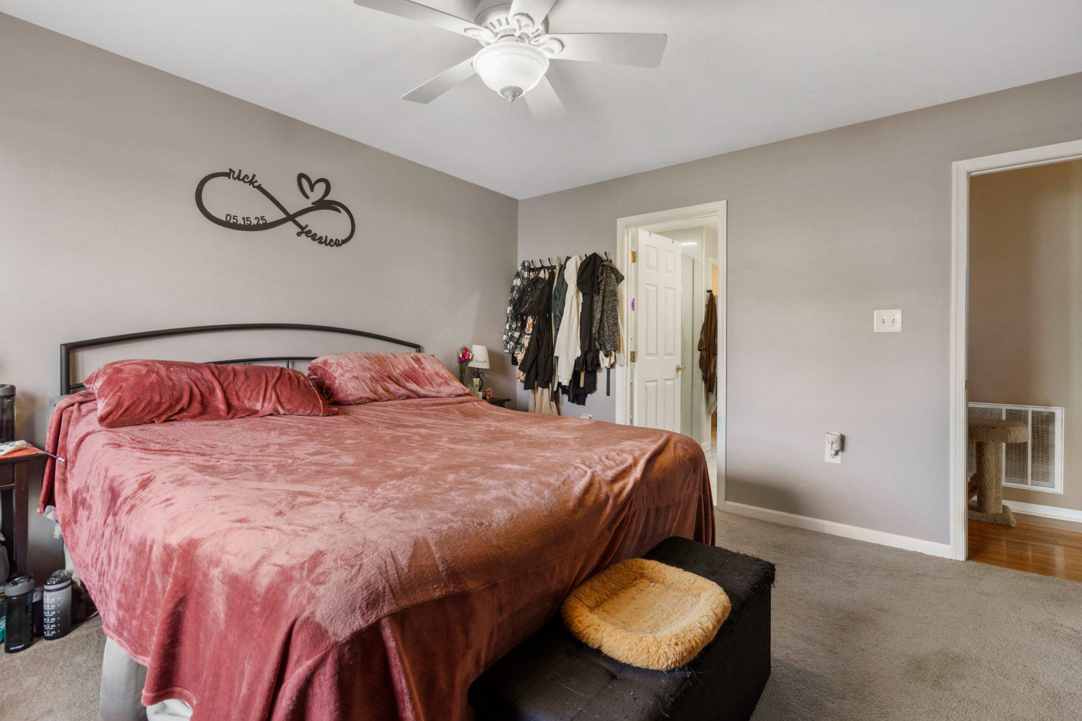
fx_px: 481
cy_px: 360
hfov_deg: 96.7
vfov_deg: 73.7
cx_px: 541
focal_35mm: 16
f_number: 6.3
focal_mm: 16
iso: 640
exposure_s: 1/4
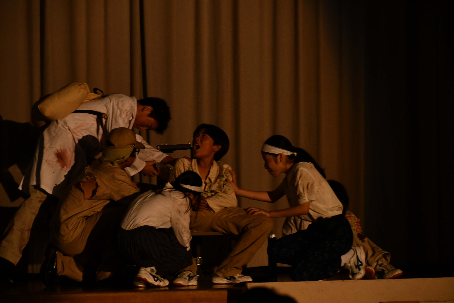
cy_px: 152
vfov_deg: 6.8
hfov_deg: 10.2
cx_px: 227
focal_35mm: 202
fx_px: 2547
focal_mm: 135
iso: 3200
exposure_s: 1/160
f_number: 6.3
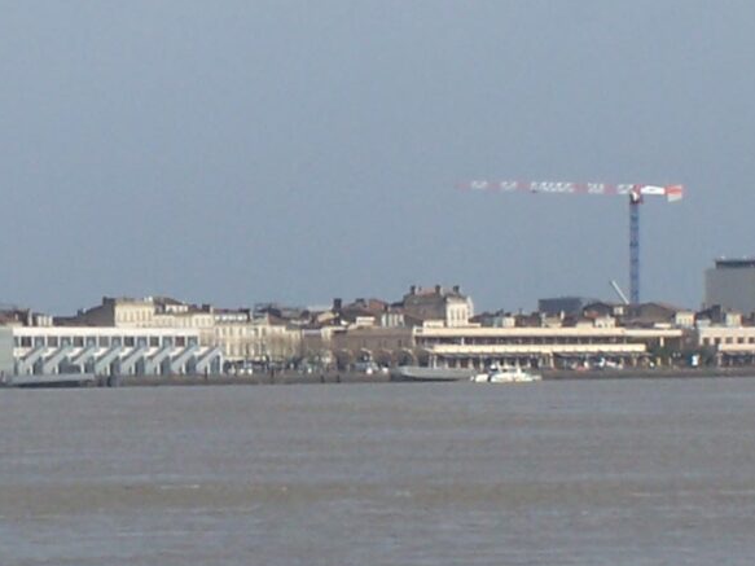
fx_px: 5888
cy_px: 246
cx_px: 60
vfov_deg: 5.5
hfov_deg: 7.3
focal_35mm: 270
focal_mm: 13.7
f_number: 6.3
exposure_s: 1/350
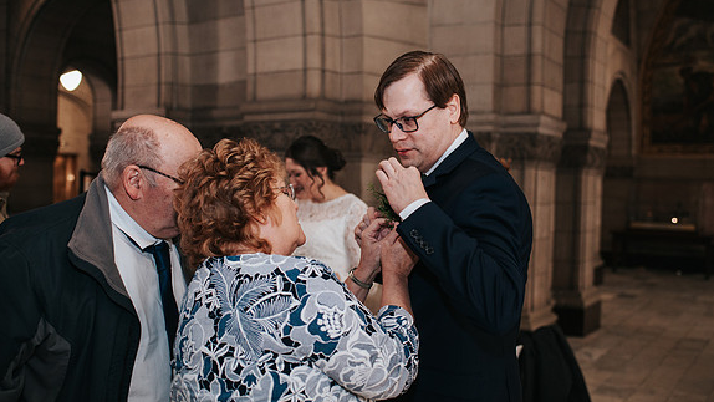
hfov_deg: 54.0
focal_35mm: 37
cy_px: 198
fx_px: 701
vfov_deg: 32.0
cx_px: 357
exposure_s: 1/200
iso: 1000
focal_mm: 35
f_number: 2.5
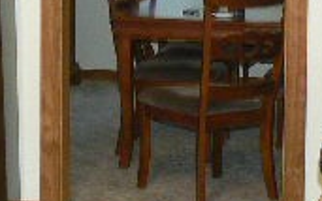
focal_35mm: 143
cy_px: -73
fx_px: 1255
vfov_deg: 9.0
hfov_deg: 14.4
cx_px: 19
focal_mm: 6
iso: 160
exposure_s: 1/30
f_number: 2.8
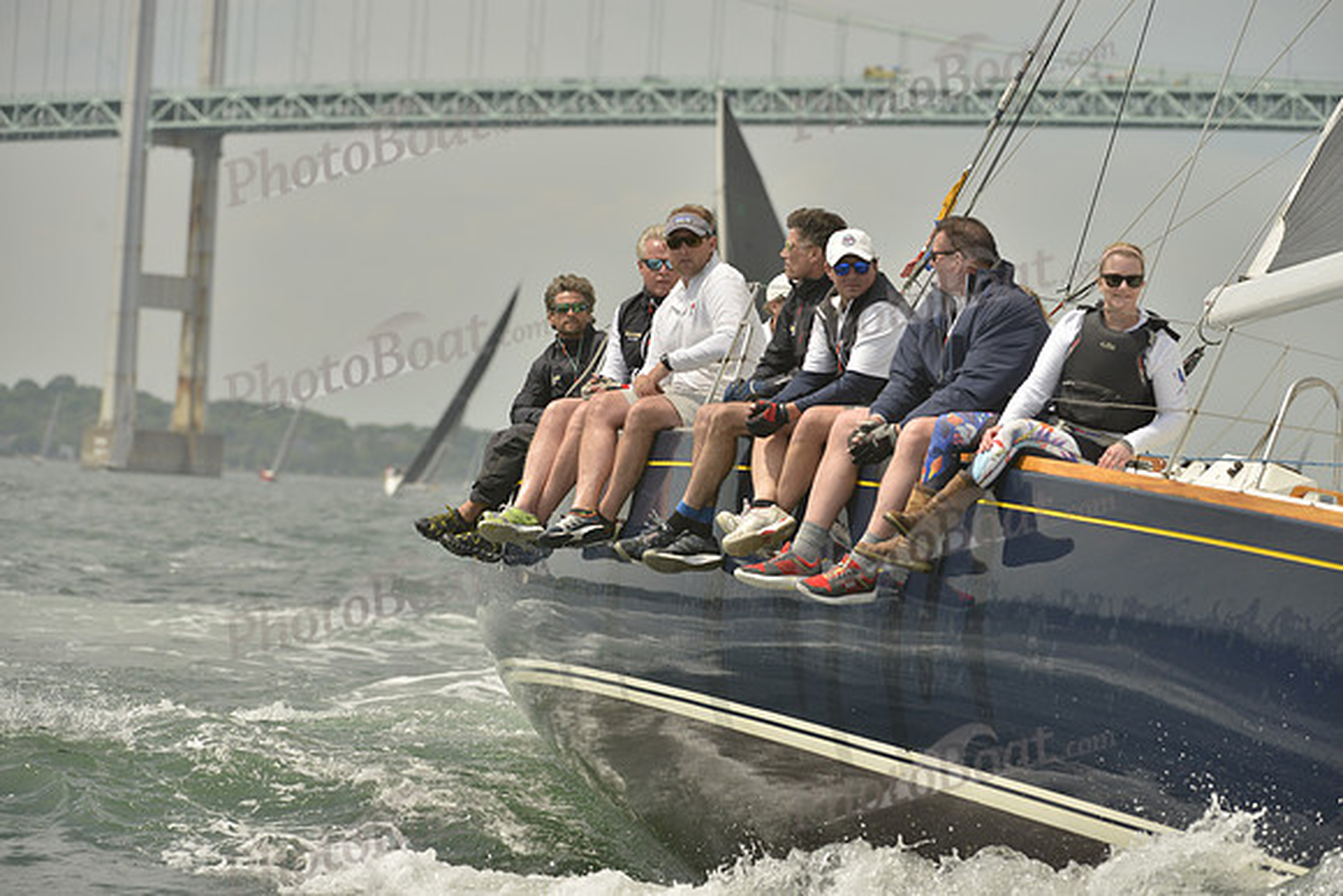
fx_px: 7463
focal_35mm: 200
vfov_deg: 6.9
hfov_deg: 10.3
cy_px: 448
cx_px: 672
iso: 280
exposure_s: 1/1250
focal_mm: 200
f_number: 7.1
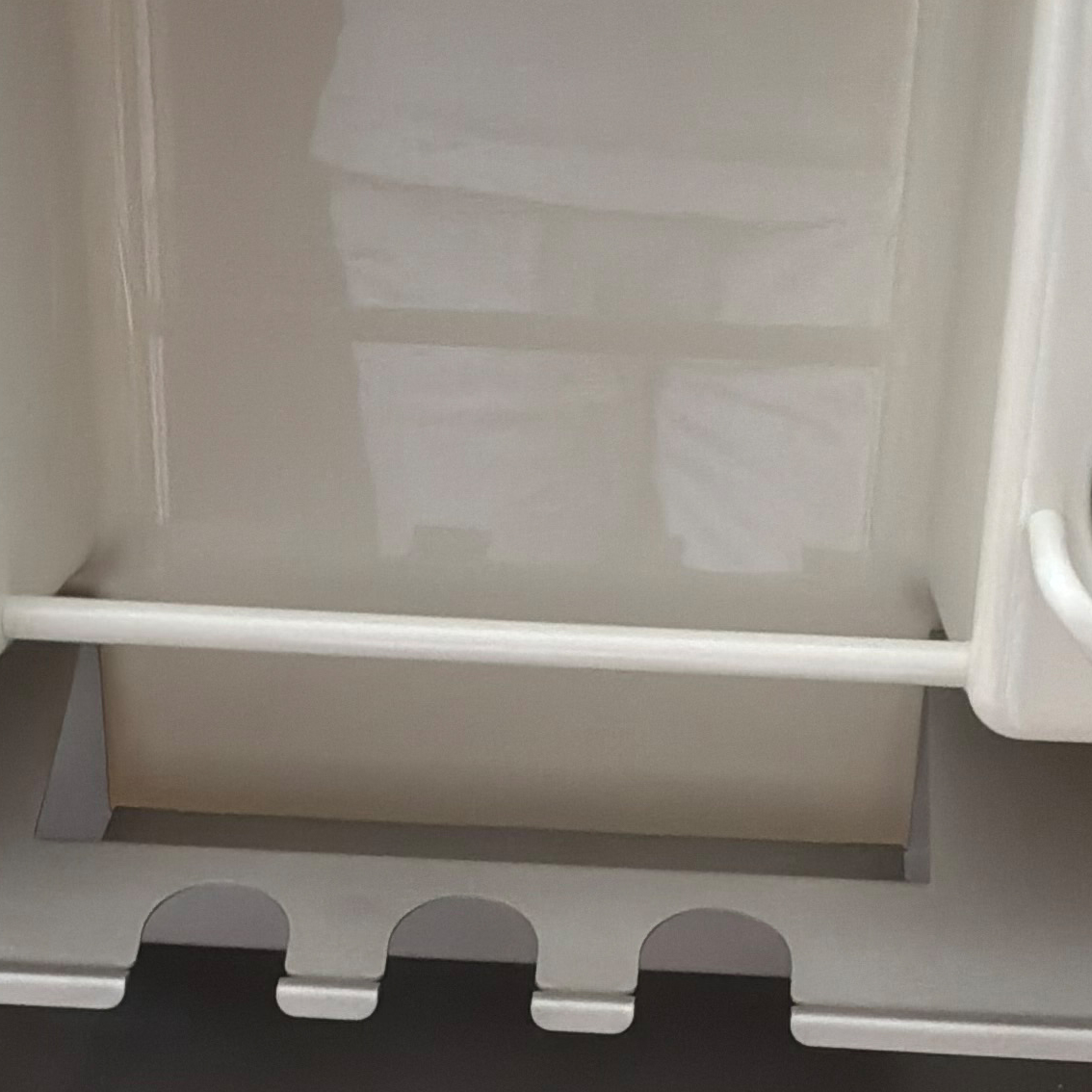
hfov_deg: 19.7
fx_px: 3141
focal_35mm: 88
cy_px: 1053
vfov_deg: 19.2
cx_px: 365
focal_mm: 3
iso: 80
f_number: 1.8
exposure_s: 1/60
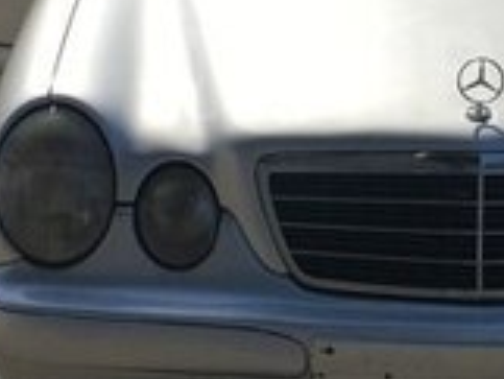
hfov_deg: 16.2
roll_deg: -1.2
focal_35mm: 119
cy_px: 74
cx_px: 491
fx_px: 1734
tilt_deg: -17.2
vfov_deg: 12.4
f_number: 2.2
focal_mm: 4.15
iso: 25
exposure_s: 1/2024
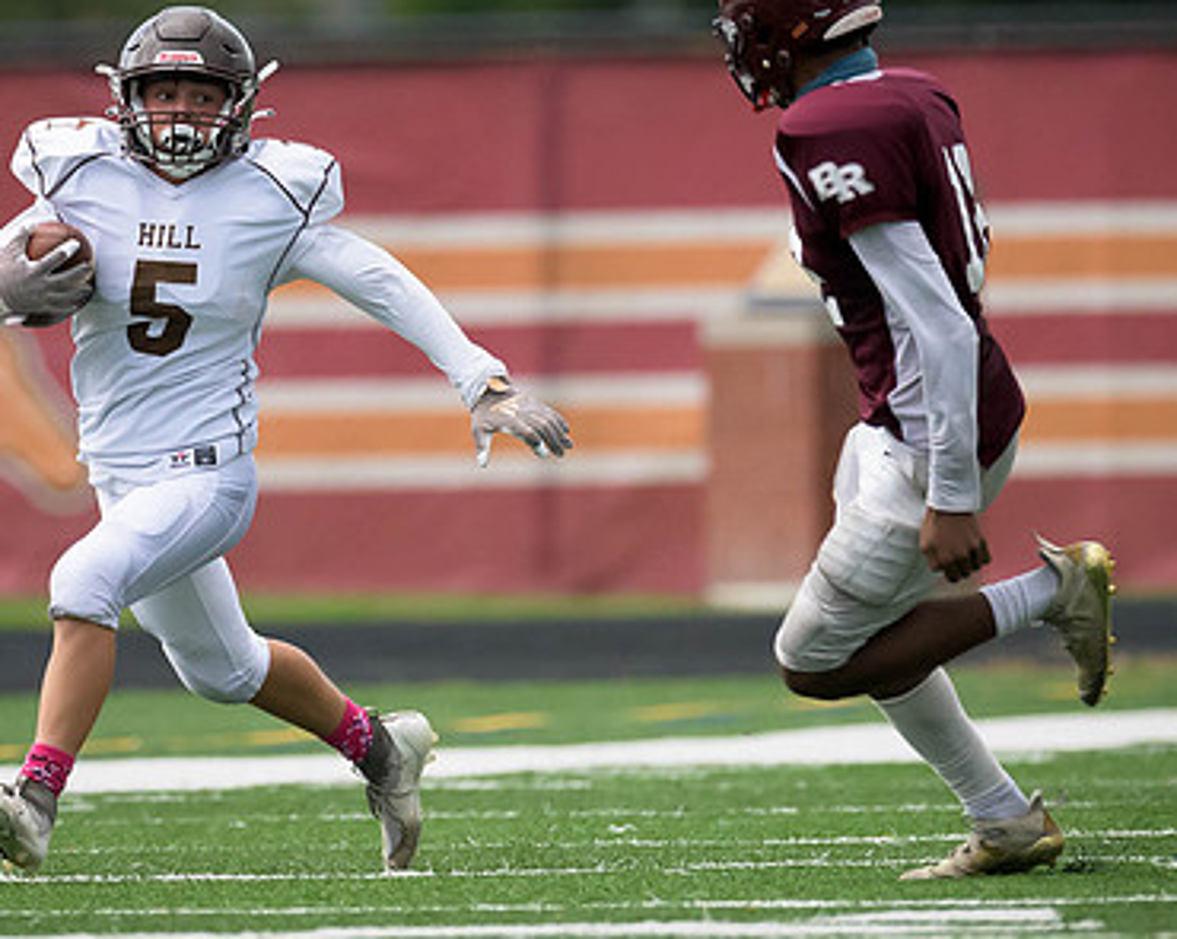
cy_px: 210
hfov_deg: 1.4
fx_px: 48182
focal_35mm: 1385
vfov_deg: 1.1
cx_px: 157
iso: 2000
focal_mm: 500
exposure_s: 1/2500
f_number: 4
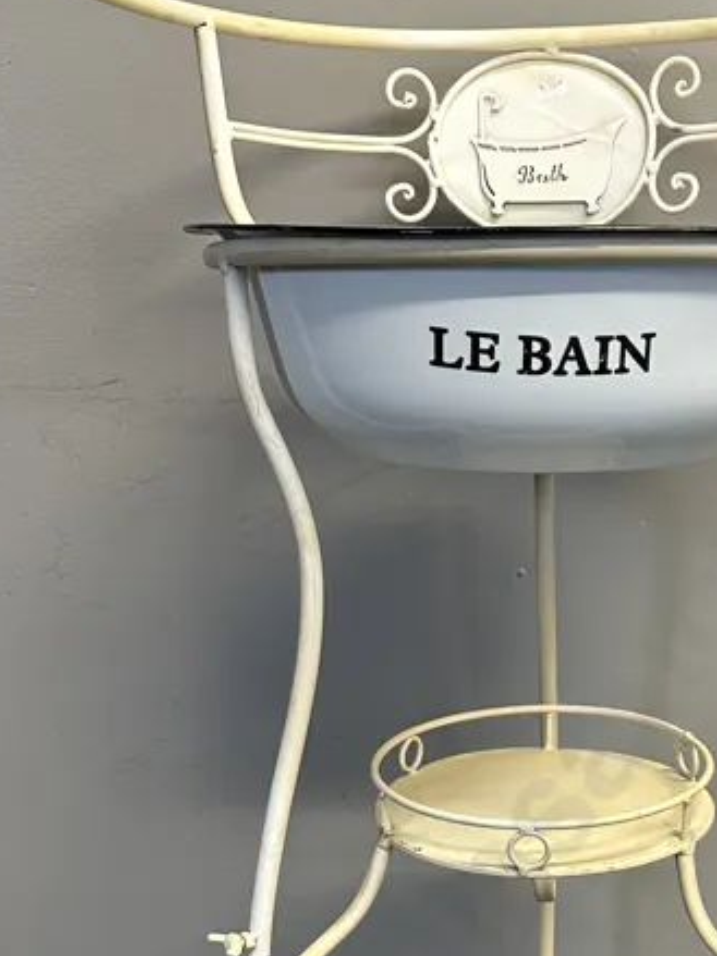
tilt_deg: -20.5
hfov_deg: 25.8
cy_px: 841
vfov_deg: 32.8
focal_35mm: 56
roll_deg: -0.6
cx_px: 534
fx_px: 1547
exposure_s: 1/50
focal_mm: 6.86
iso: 125
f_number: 1.78
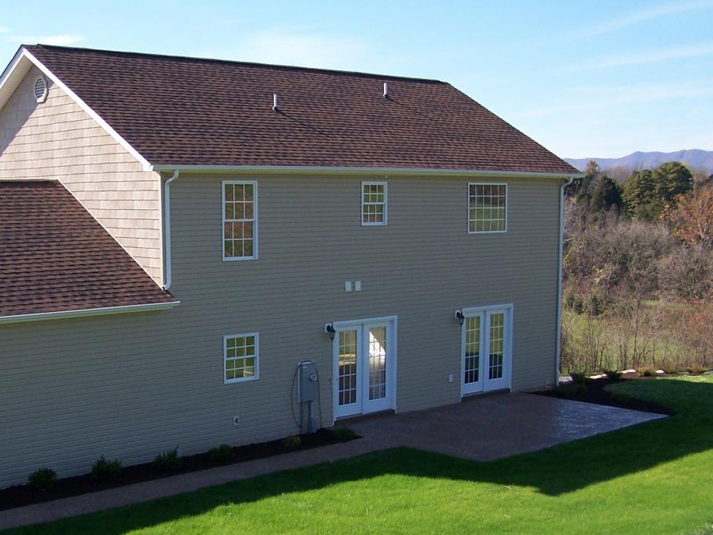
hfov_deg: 34.2
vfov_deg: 26.0
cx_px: 264
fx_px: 1154
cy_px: 355
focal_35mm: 56
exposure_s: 1/800
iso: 80
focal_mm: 6.7
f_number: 2.8
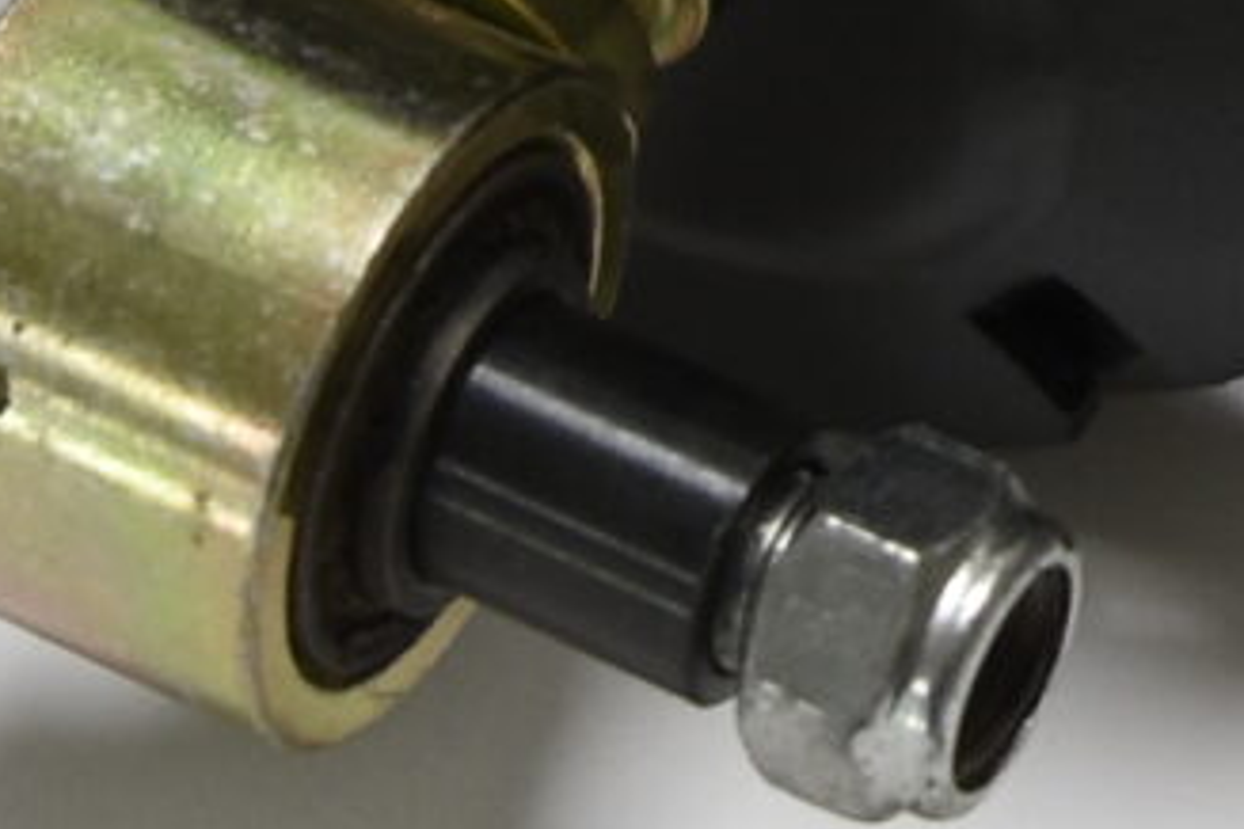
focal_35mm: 282
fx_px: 9744
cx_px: 2108
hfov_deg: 7.1
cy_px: -1483
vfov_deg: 4.7
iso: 320
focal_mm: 24
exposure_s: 1/100
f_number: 2.8
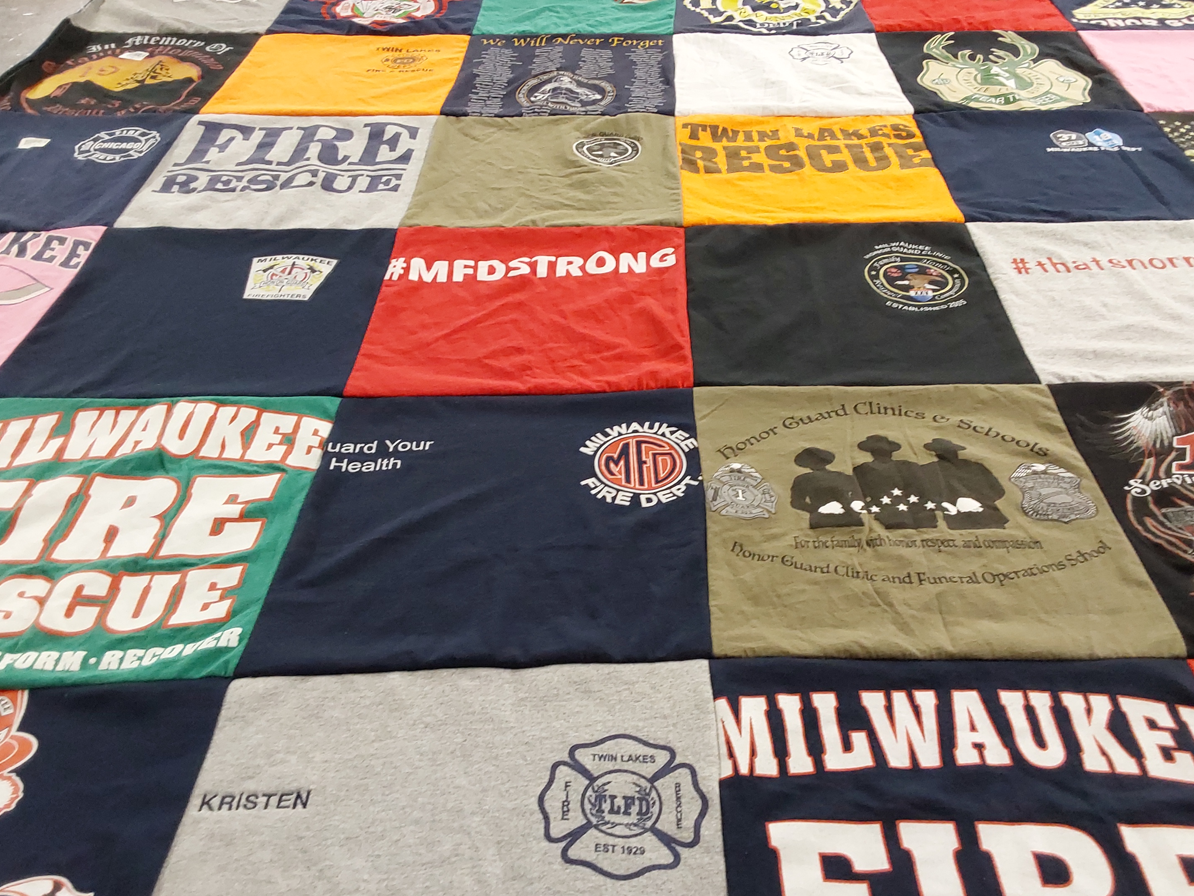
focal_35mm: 32
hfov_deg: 56.7
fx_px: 1104
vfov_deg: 44.1
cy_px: 479
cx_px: 666
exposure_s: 1/60
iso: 200
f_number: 1.9
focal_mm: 2.91
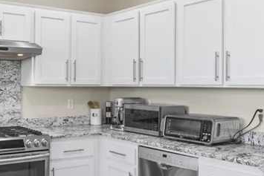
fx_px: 359
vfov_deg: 27.5
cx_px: 65
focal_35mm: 49
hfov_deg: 39.2
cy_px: 86
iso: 400
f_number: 8
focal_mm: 17
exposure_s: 1/6
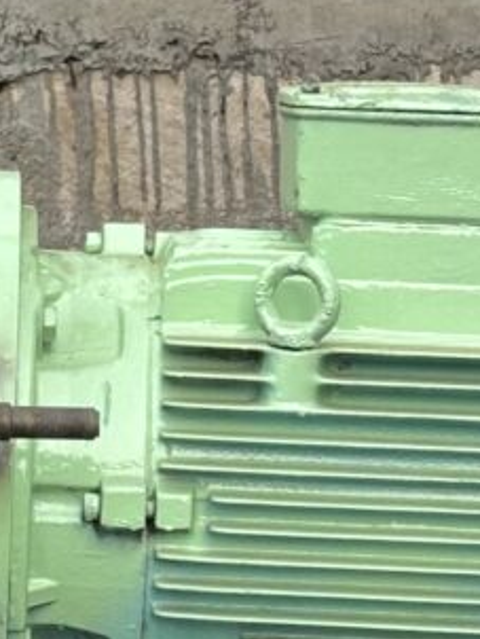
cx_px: -220
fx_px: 4505
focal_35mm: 244
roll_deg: +0.7
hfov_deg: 6.0
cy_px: 144
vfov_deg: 8.1
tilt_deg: -2.0
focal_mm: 6.86
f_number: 1.78
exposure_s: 1/564
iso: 64
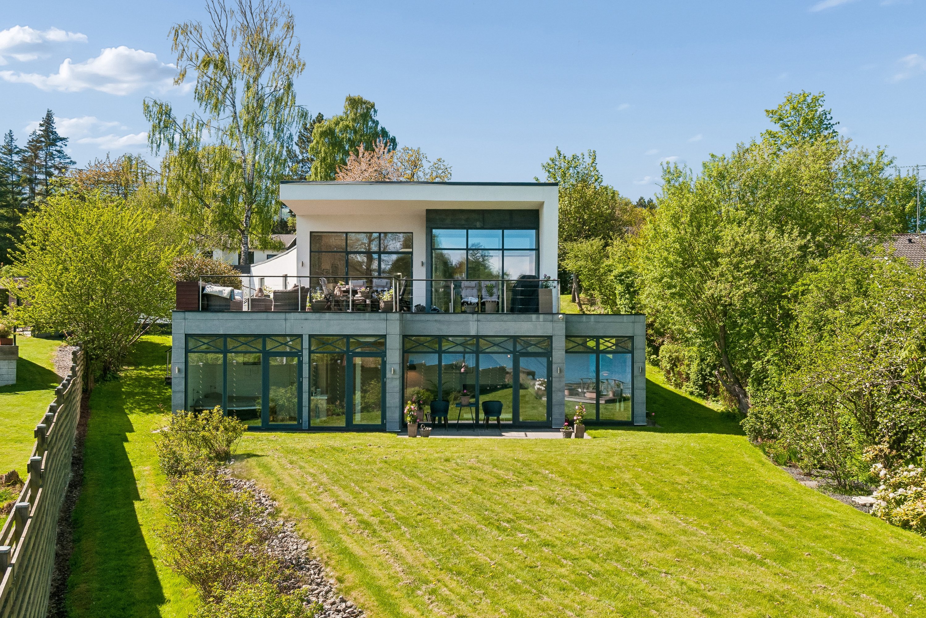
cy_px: 309
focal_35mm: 36
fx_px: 926
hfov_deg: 53.1
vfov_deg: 36.9
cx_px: 463
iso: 200
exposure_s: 1/400
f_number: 10
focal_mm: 24
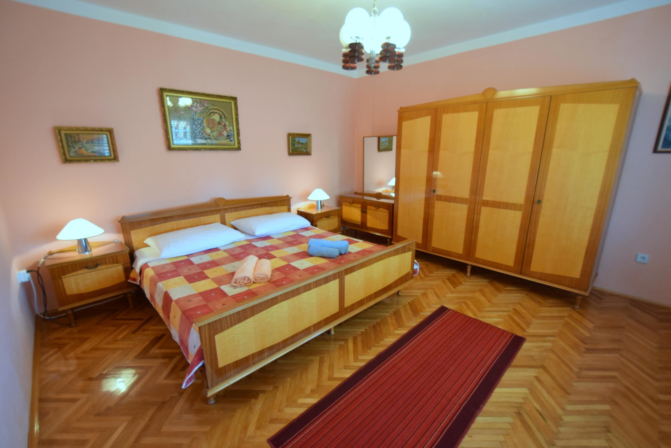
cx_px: 336
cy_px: 224
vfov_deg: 77.3
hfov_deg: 100.4
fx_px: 280
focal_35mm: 15
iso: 800
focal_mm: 10
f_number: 4
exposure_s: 1/60
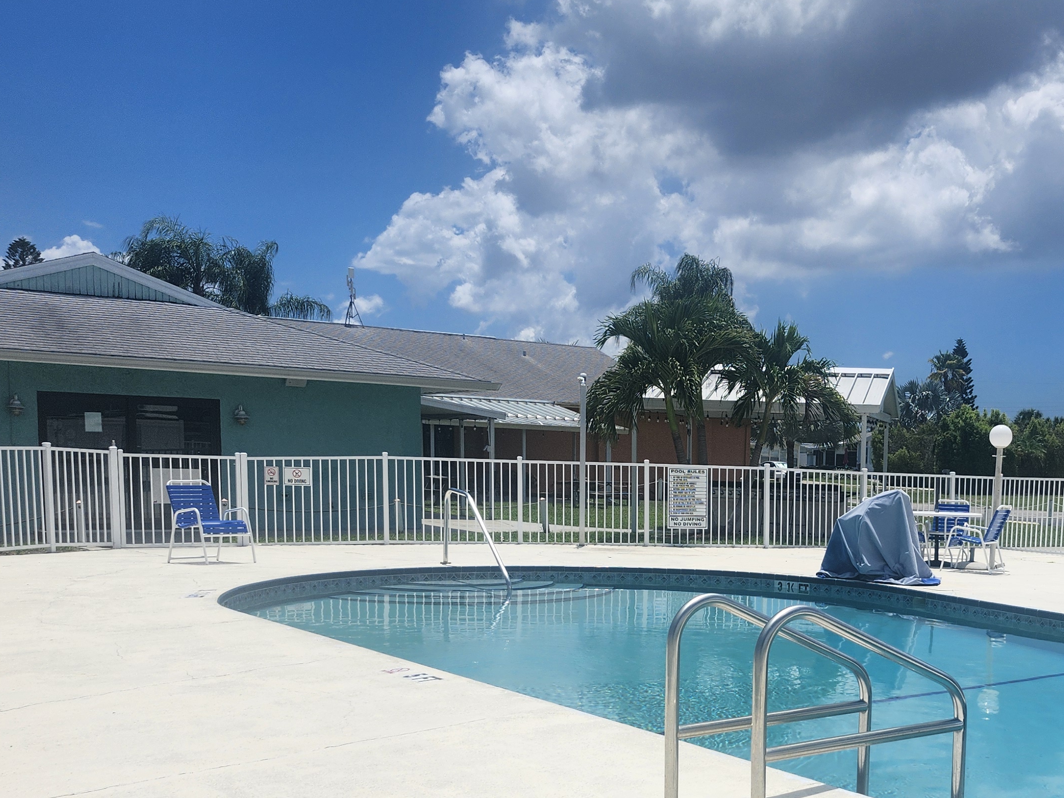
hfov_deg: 42.4
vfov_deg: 32.7
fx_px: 1322
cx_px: 813
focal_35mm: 43
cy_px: 637
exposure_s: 1/5343
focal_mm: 5.54
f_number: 1.8
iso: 25
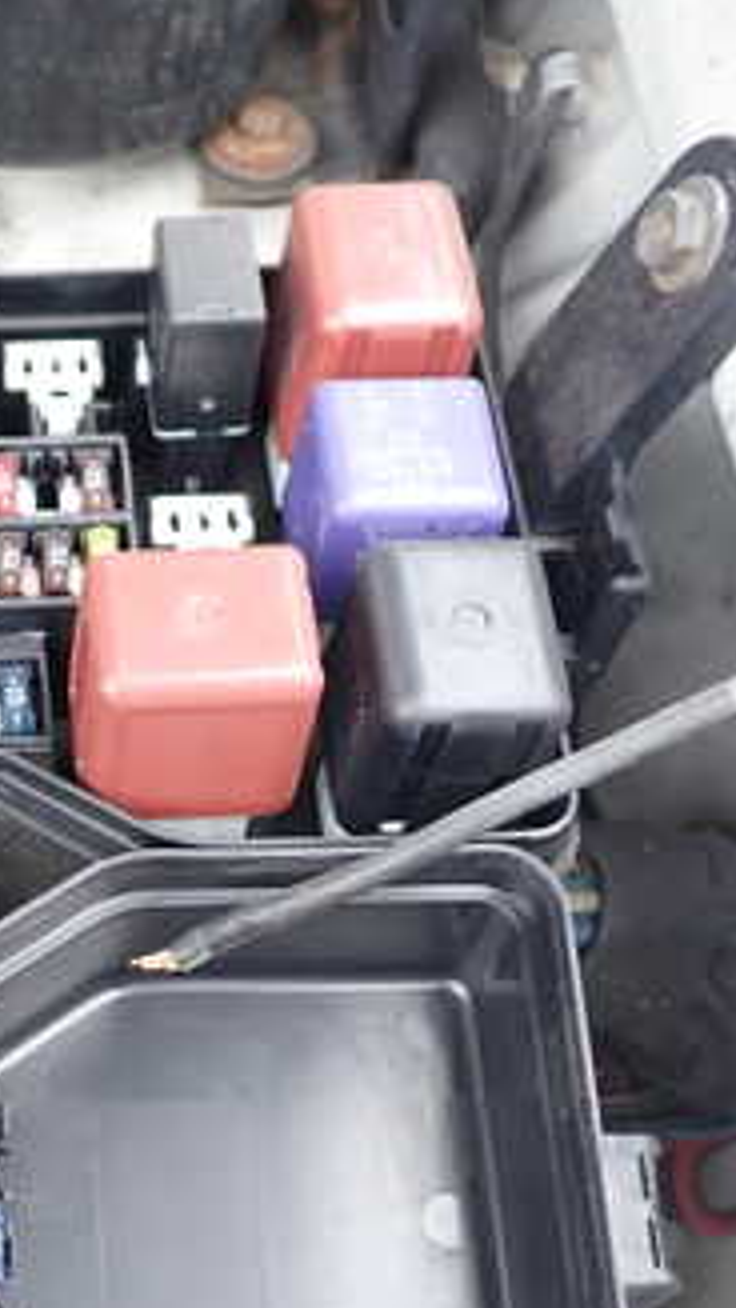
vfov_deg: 34.5
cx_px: -108
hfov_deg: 19.1
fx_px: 2081
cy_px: 888
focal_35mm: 60
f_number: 2.3
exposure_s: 1/100
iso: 100
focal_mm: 5.4
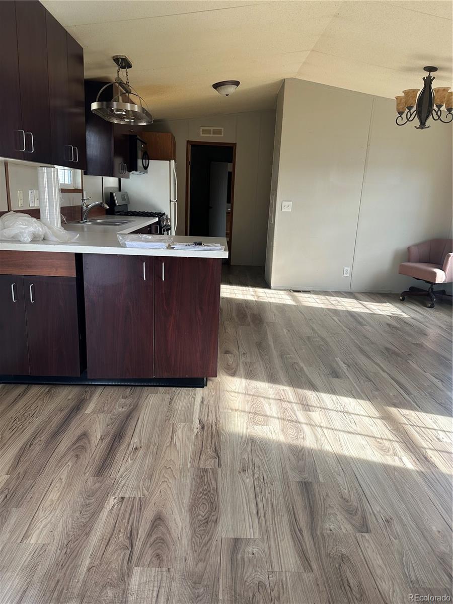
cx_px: 226
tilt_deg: -13.3
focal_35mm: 24
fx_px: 419
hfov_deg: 56.8
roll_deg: -3.1
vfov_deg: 71.6
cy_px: 302
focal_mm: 6.86
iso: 80
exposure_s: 1/197
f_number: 1.78
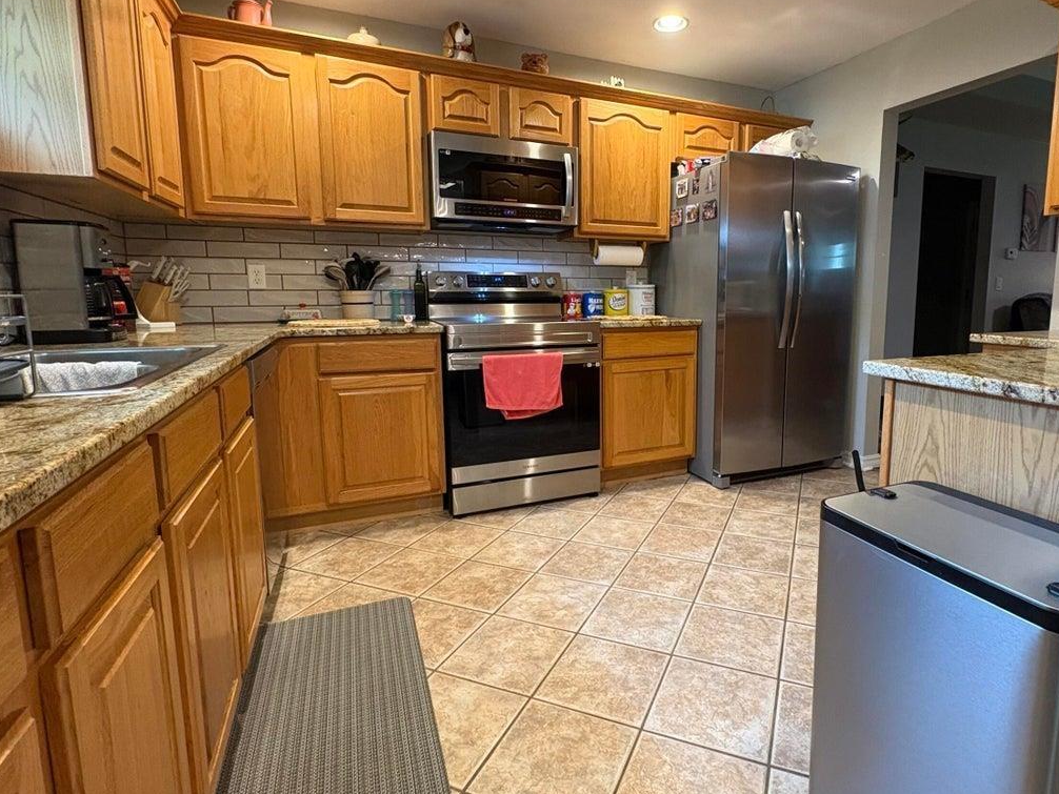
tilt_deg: -7.0
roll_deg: +0.2
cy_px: 361
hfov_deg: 84.0
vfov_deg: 68.6
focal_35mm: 19
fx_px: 581
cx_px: 611
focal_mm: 2.22
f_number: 2.2
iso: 400
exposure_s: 1/60
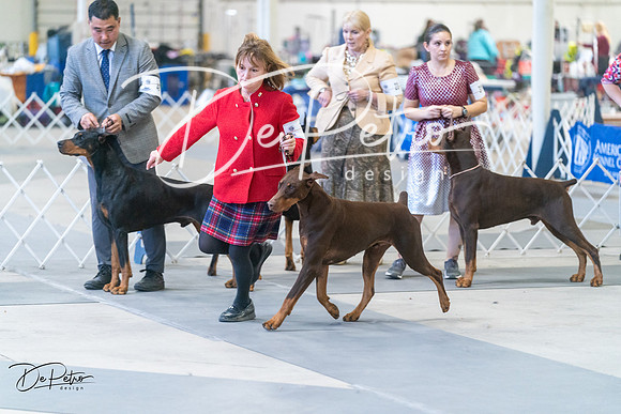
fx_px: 2605
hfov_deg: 13.6
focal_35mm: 151
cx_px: 310
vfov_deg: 9.1
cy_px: 207
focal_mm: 151
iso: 4000
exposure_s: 1/320
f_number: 2.8
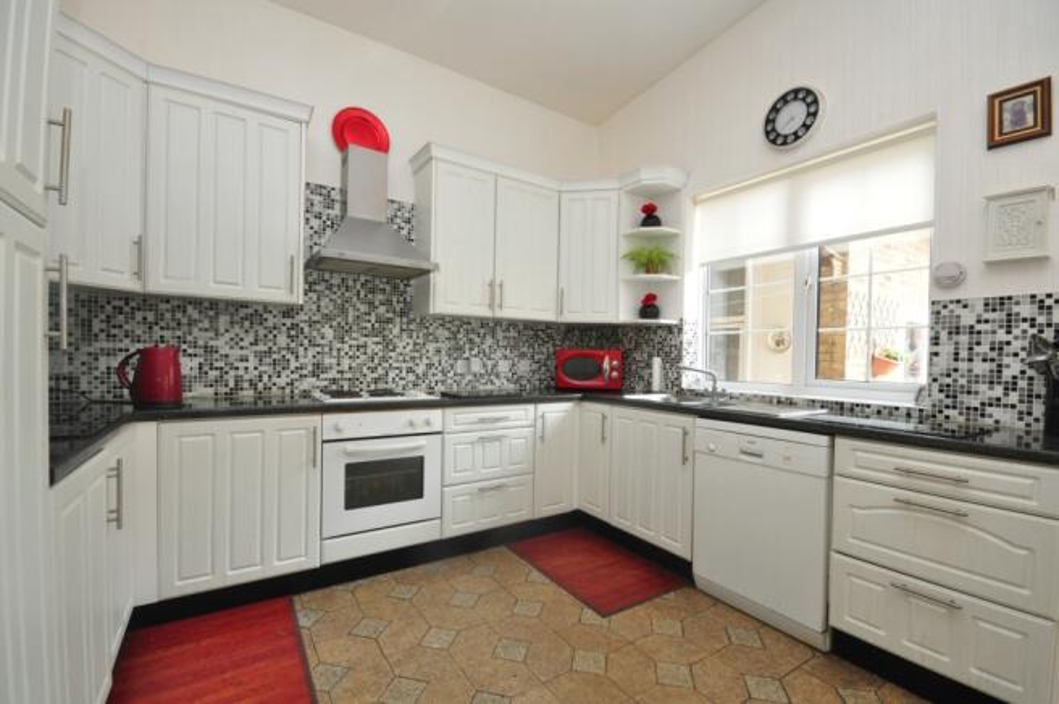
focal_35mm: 15
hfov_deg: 100.4
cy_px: 352
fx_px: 441
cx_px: 530
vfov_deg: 77.2
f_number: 11
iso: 800
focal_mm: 10
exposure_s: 1/30
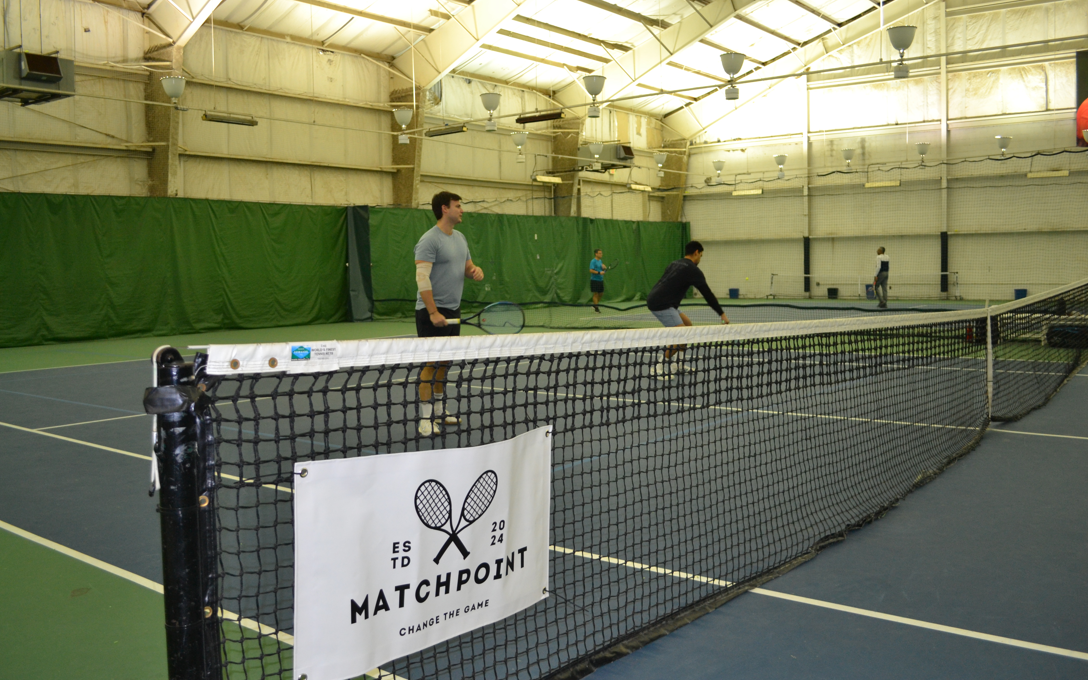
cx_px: 541
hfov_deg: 61.2
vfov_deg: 40.6
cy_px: 344
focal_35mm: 31
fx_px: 919
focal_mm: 20
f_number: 3.8
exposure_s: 1/60
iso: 720
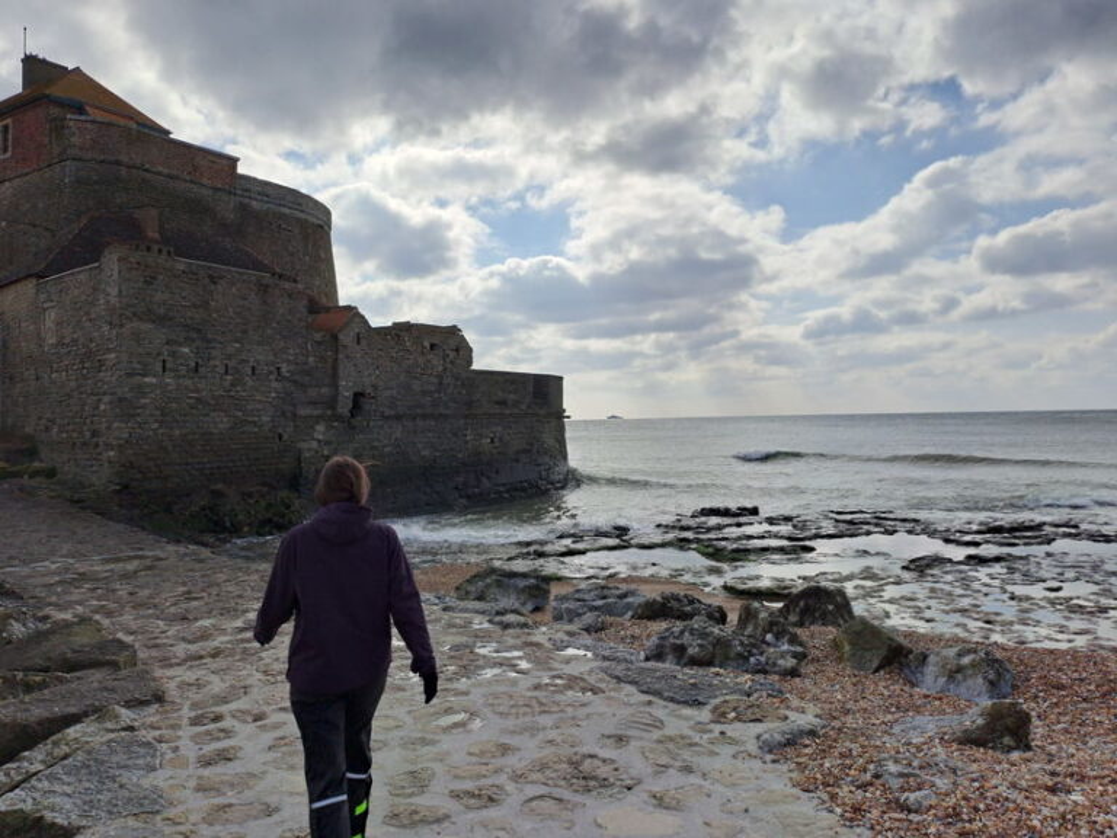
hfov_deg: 69.4
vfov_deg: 54.9
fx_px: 807
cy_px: 419
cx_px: 558
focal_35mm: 25
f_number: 1.8
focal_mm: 4.65
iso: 32
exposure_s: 1/5376
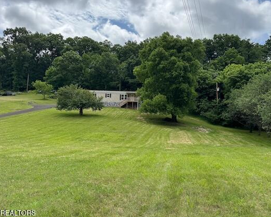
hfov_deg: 60.3
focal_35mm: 29
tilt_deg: +5.1
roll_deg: -1.1
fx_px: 233
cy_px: 99
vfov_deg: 49.9
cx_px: 149
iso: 80
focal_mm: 6.76
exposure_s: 1/3597
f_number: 1.78
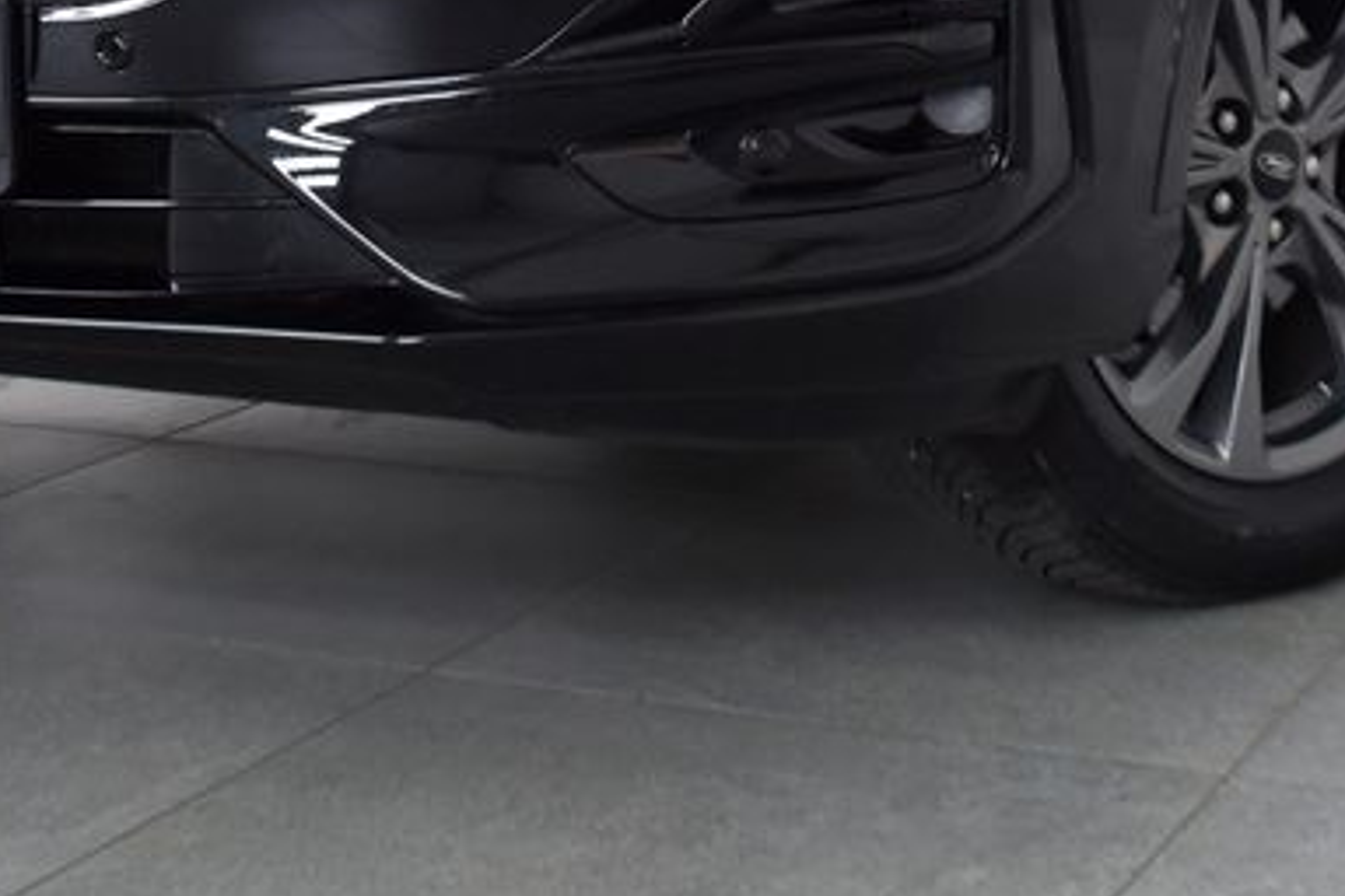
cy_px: -280
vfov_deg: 13.2
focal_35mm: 100
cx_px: 515
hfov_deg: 20.4
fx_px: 3736
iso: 1250
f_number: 4.5
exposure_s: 1/250
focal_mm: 30
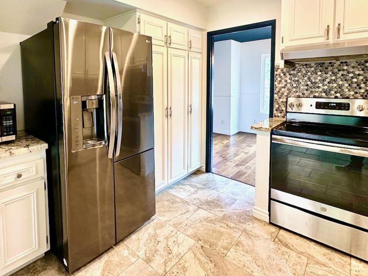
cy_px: 95
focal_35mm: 20
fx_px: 213
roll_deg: +0.4
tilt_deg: -2.5
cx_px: 138
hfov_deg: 80.2
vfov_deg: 64.5
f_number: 2.2
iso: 250
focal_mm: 2.22
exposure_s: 1/120
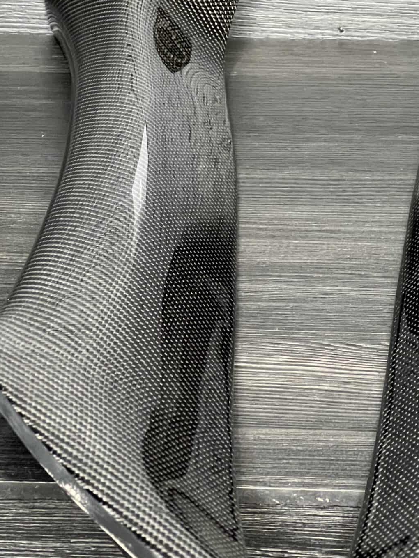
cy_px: 173
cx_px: 295
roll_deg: -0.8
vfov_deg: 13.6
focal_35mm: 145
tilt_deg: -18.2
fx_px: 2339
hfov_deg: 10.2
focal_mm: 9
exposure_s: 1/60
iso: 640
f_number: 2.8
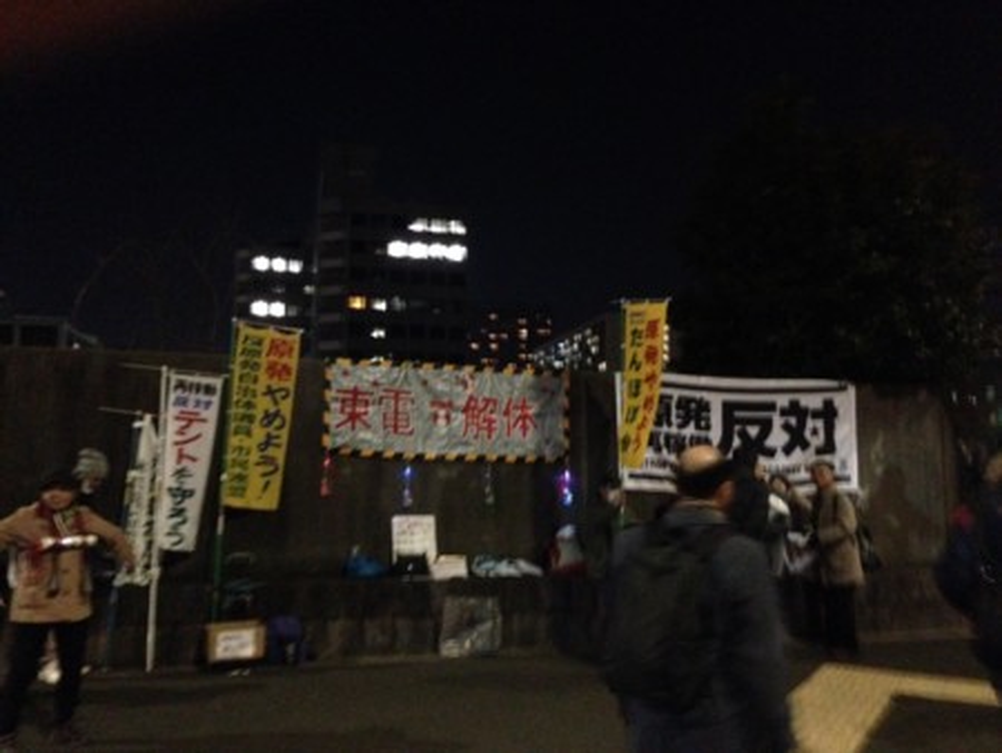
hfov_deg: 55.3
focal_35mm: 33
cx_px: 501
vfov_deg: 43.0
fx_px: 956
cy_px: 376
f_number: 2.4
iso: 800
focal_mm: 4.12
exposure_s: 1/15
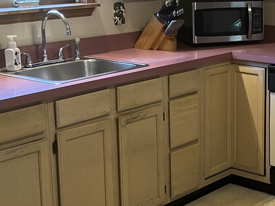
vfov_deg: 18.4
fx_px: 635
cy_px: 76
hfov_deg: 23.5
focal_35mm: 80
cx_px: 270
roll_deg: -0.7
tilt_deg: -12.7
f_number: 1.6
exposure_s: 1/60
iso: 100
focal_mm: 5.1
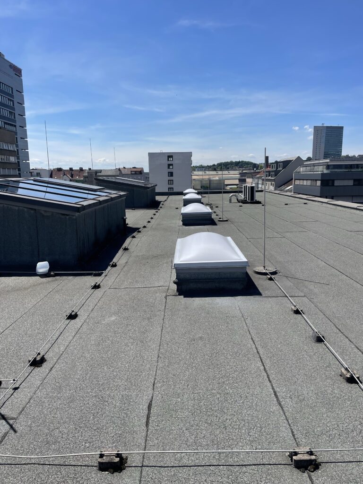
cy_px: 242
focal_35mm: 26
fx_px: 364
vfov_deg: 67.3
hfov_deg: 53.1
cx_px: 182
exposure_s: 1/4831
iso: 32
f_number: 1.6
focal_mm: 4.2
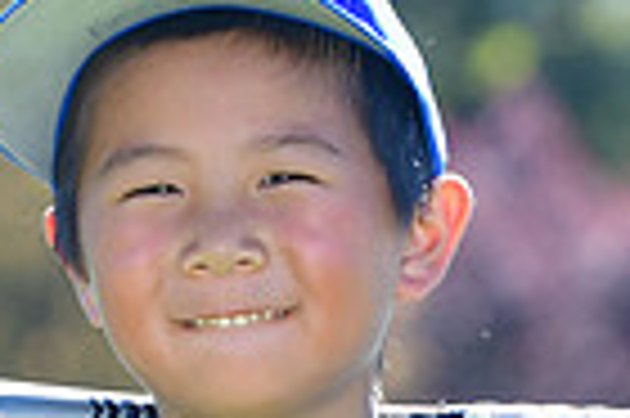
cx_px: 162
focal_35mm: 698
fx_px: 12201
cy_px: 614
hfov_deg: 3.0
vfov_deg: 2.0
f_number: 4.5
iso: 400
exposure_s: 1/1000
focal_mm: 112
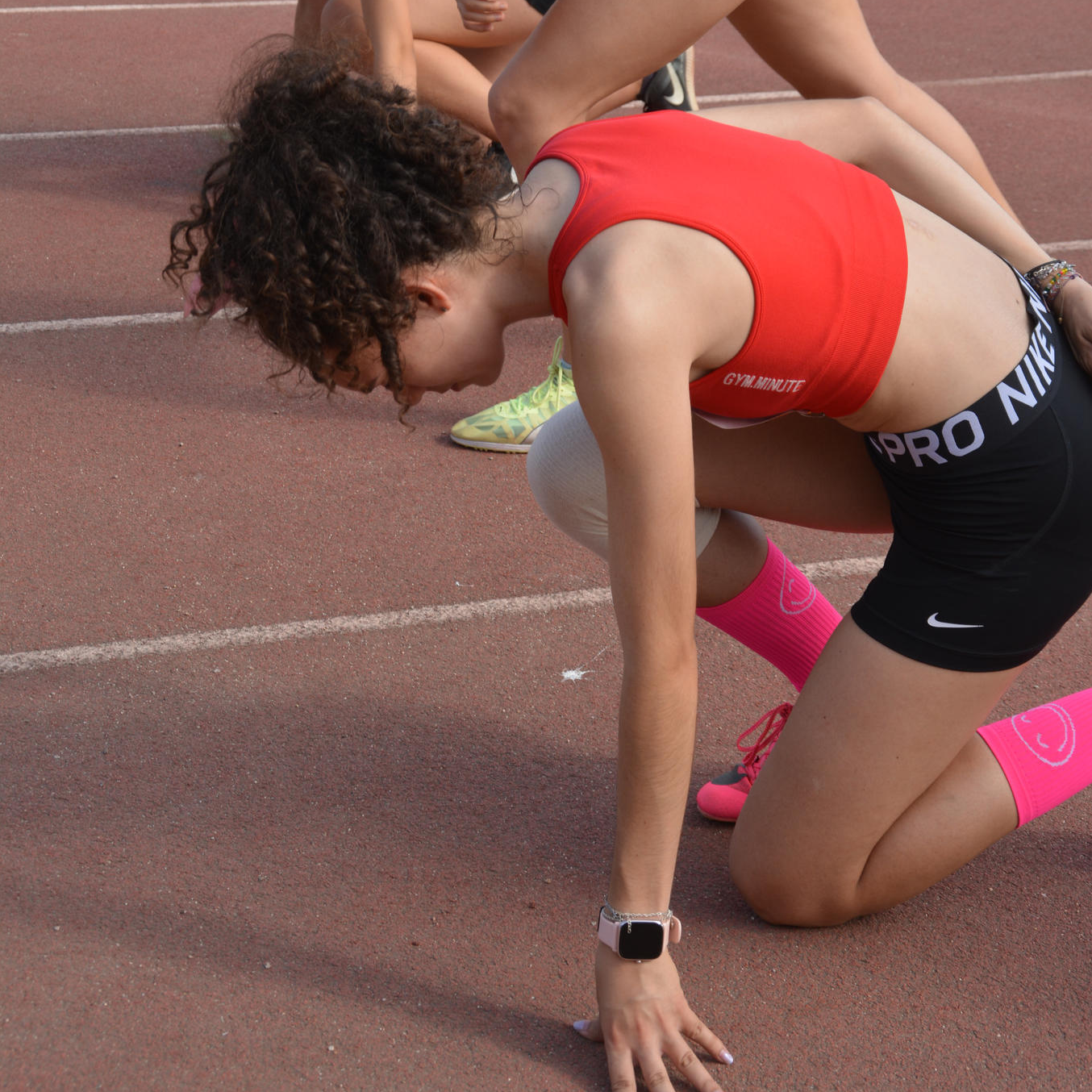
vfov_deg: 21.2
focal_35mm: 81
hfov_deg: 21.4
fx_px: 2891
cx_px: 550
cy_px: 300
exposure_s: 1/250
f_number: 8
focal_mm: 42
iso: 200
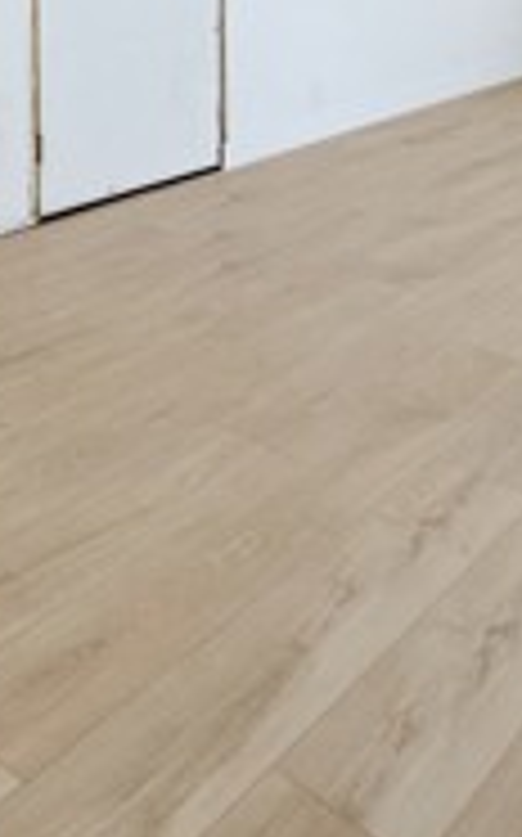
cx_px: 292
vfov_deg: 38.6
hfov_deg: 30.5
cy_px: -94
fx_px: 957
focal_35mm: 42
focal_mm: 12
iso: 500
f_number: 5
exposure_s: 1/640
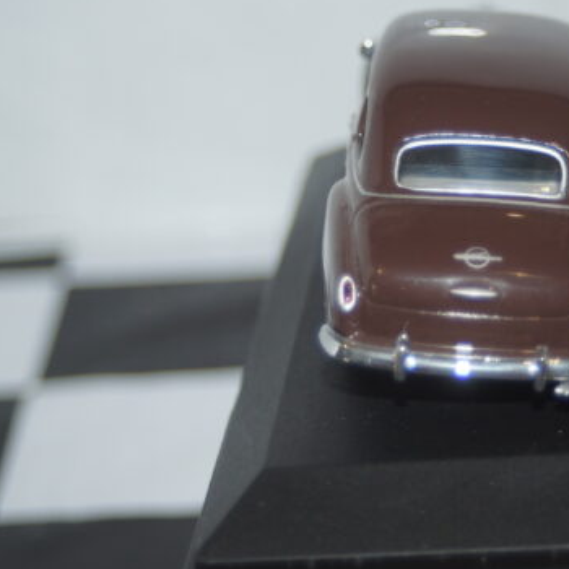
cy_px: 289
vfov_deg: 13.3
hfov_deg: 13.3
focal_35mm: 131
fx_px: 2436
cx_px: 405
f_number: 5.6
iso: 250
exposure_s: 1/60
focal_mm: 60
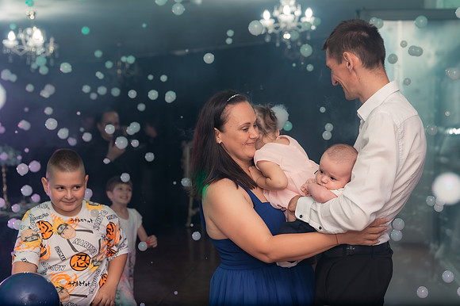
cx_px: 249
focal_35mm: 59
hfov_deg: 33.7
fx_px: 758
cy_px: 131
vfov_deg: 22.8
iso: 2000
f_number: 3.5
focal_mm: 52
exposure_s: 1/250
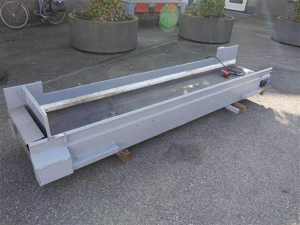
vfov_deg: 49.8
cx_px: 150
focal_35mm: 28
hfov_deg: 63.4
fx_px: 243
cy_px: 112
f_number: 4.5
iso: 160
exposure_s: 1/200
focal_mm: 14
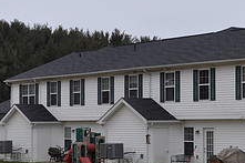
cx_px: 242
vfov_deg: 10.9
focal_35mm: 126
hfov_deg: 16.0
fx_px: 857
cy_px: 100
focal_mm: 32
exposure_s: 1/160
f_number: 11
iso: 200
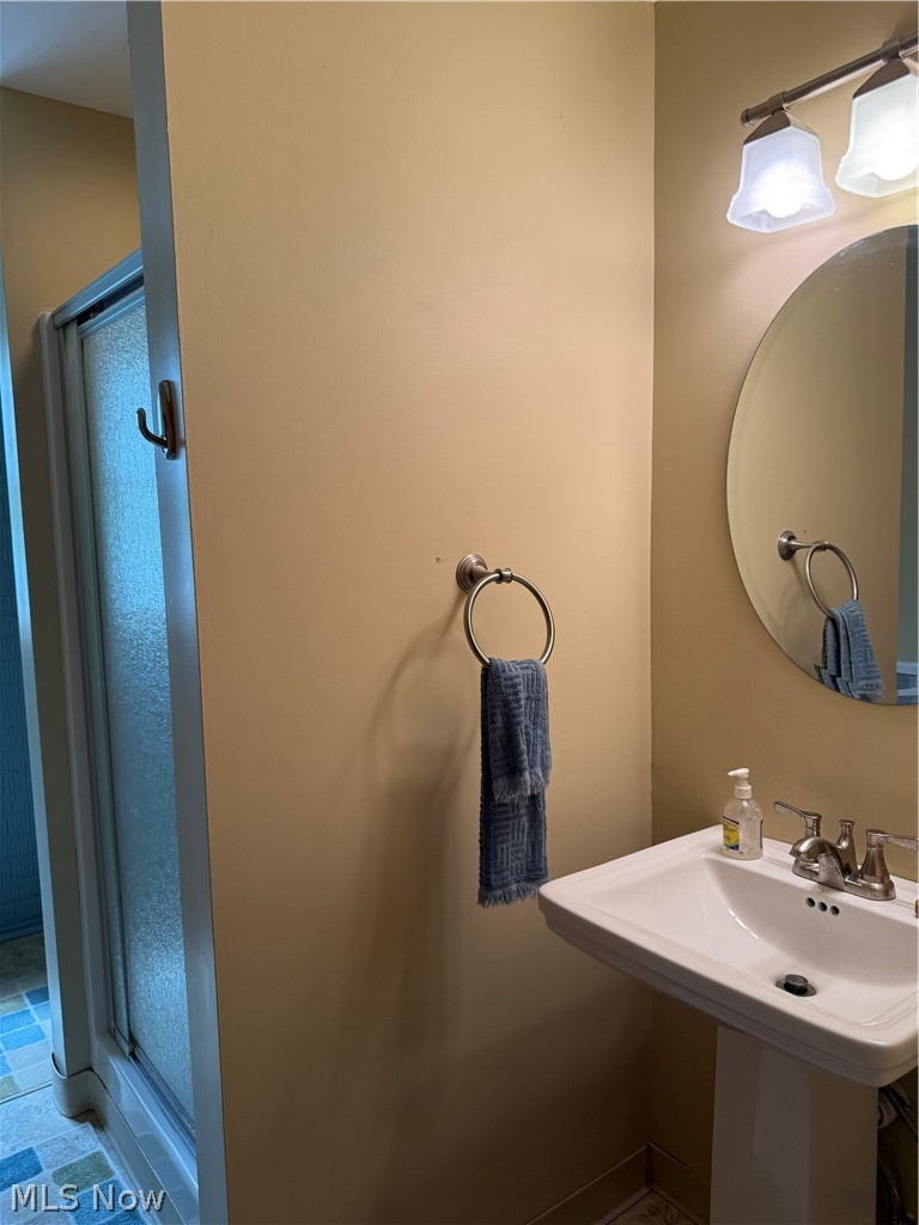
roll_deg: +1.0
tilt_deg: -5.3
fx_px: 850
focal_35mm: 24
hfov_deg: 56.8
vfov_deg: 71.6
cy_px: 612
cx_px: 460
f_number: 1.78
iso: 80
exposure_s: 1/120
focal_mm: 6.76
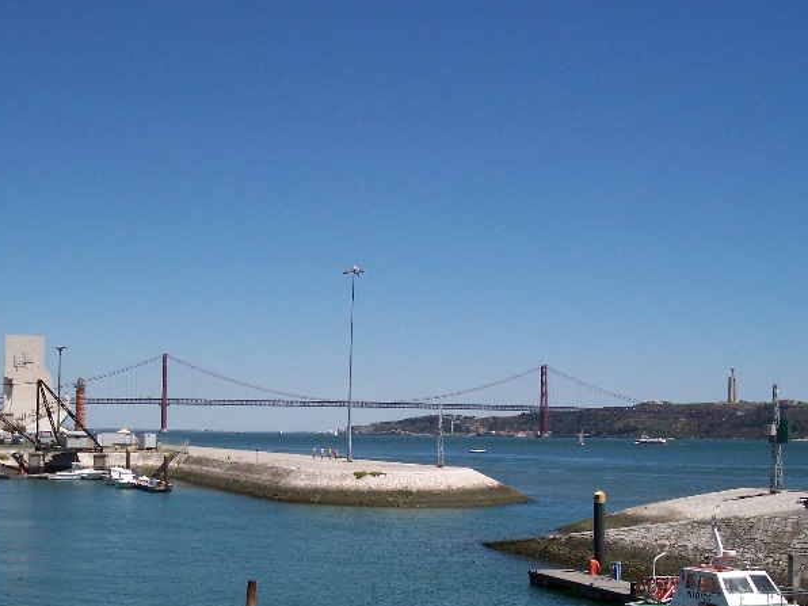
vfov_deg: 28.5
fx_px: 1190
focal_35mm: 51
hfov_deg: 37.3
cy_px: 361
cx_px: 310
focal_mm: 8
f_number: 4.8
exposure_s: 1/1000
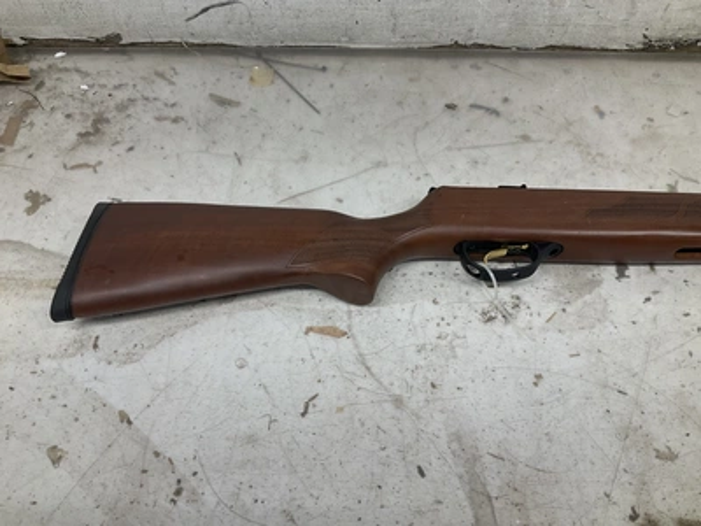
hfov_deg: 61.7
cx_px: 350
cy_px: 263
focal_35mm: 29
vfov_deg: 48.2
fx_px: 587
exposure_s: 1/120
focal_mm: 3
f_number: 1.8
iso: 32
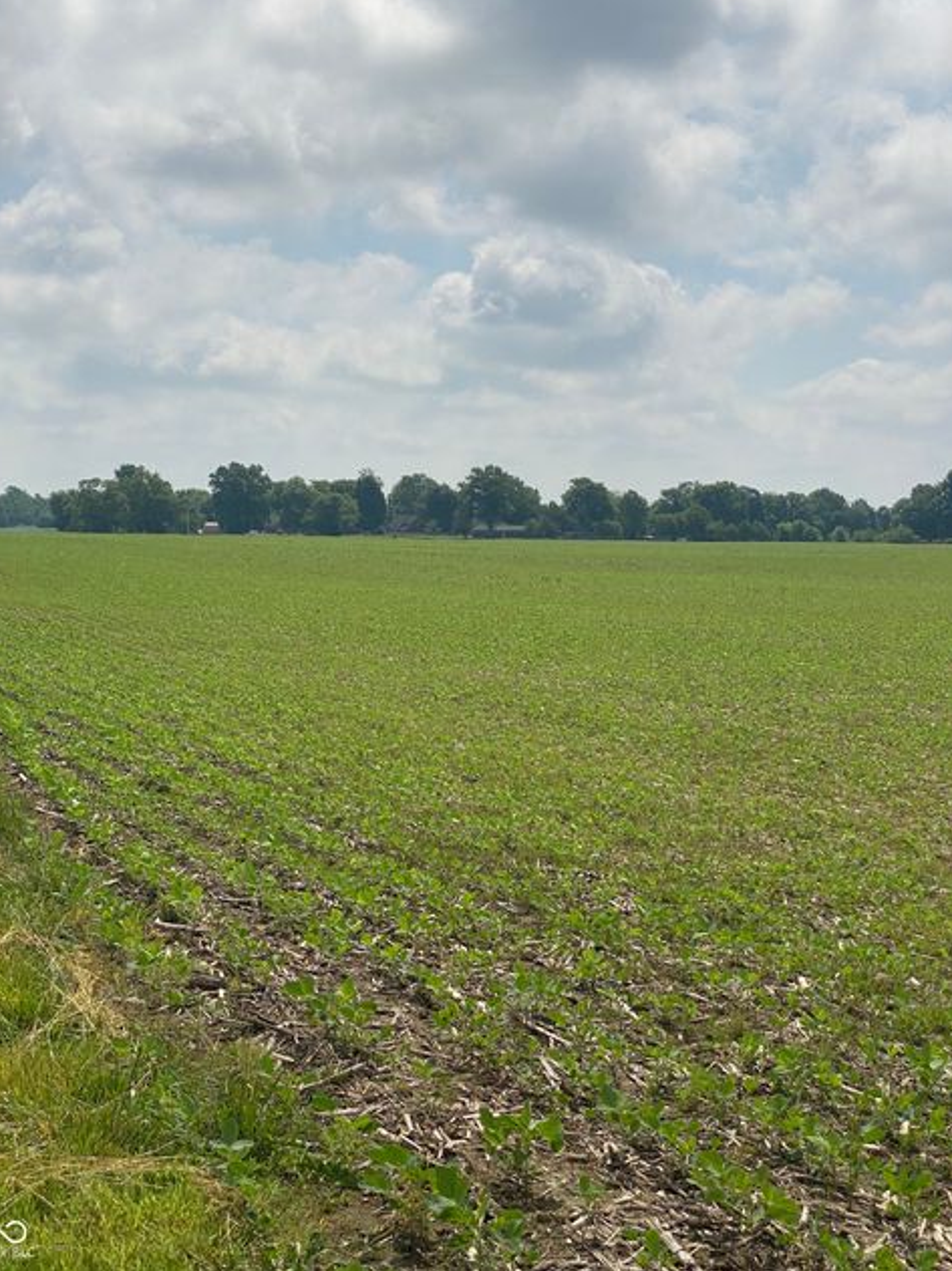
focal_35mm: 55
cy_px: 601
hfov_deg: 26.5
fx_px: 2017
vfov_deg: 34.9
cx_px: 453
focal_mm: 6
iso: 25
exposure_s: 1/4785
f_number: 2
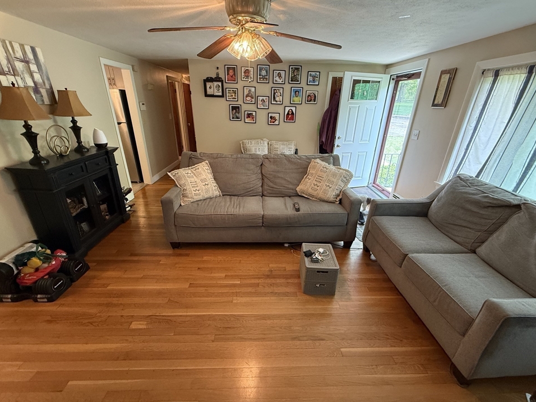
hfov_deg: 98.2
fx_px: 232
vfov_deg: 81.7
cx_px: 271
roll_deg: -1.3
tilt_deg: -22.7
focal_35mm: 15
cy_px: 201
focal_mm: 2.22
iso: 400
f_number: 2.2
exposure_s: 1/60
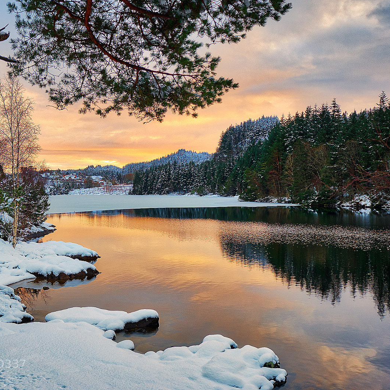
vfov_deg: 41.9
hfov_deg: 41.3
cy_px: 196
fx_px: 510
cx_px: 128
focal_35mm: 40
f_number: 4.5
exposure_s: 1/140
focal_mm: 20.9
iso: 200
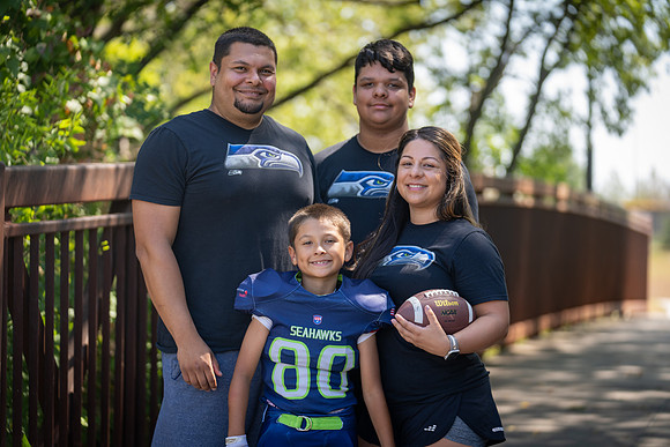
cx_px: 335
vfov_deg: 12.0
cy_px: 224
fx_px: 2122
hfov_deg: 17.9
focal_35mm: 114
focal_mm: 114
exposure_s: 1/320
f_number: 2.8
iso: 125
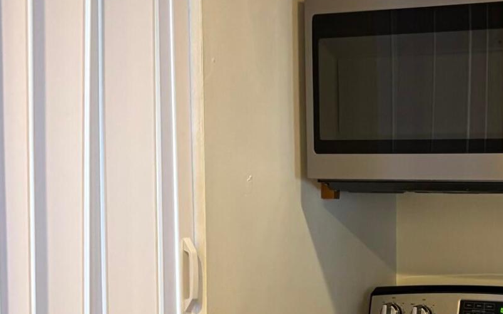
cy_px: 397
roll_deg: -0.6
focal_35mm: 99
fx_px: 1357
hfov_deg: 20.3
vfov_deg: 12.8
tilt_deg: -7.7
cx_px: 517
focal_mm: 5.96
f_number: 1.6
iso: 250
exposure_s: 1/60
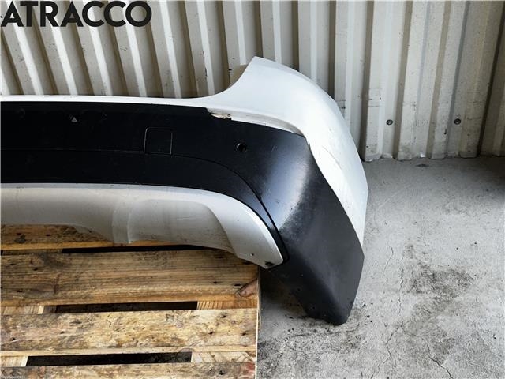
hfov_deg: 39.7
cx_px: 252
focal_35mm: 48
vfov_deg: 30.3
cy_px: 190
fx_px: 700
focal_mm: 6.86
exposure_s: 1/46
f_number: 1.78
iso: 40
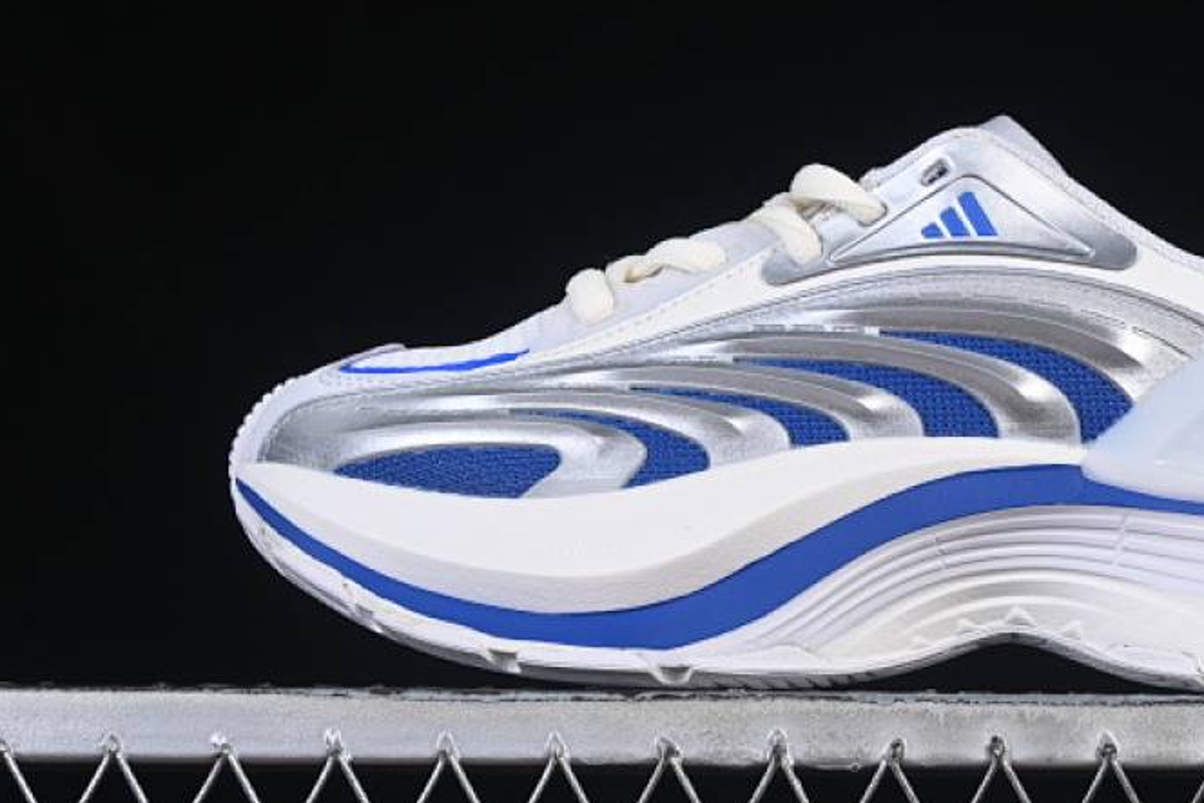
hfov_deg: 16.7
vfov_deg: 11.2
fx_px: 4081
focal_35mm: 122
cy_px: 294
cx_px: 914
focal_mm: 50
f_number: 8
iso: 160
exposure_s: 1/80
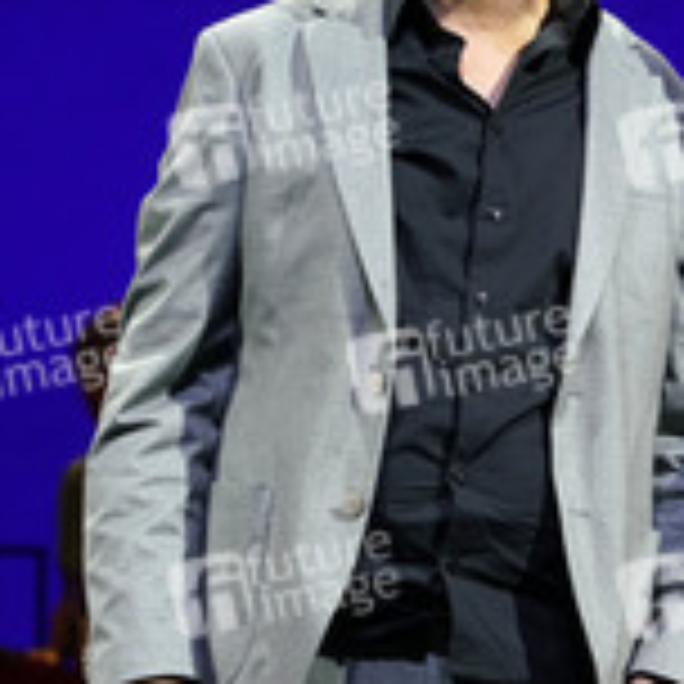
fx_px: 6573
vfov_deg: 6.0
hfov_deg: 5.9
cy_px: 248
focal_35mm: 294
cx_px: 794
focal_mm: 117
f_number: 5.6
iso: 1600
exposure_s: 1/250
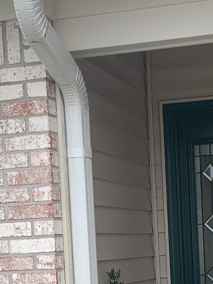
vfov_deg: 19.3
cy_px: 285
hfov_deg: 14.9
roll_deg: +2.2
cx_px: 126
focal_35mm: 99
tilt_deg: -0.5
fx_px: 812
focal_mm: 4.25
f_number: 1.8
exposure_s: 1/687
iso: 25
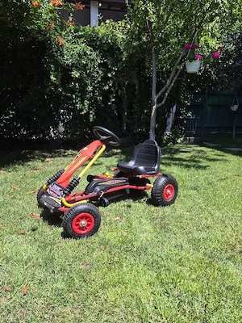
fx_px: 214
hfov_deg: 58.9
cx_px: 121
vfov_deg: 73.9
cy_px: 162
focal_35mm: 23
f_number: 1.8
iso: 80
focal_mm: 5.4
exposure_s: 1/3333
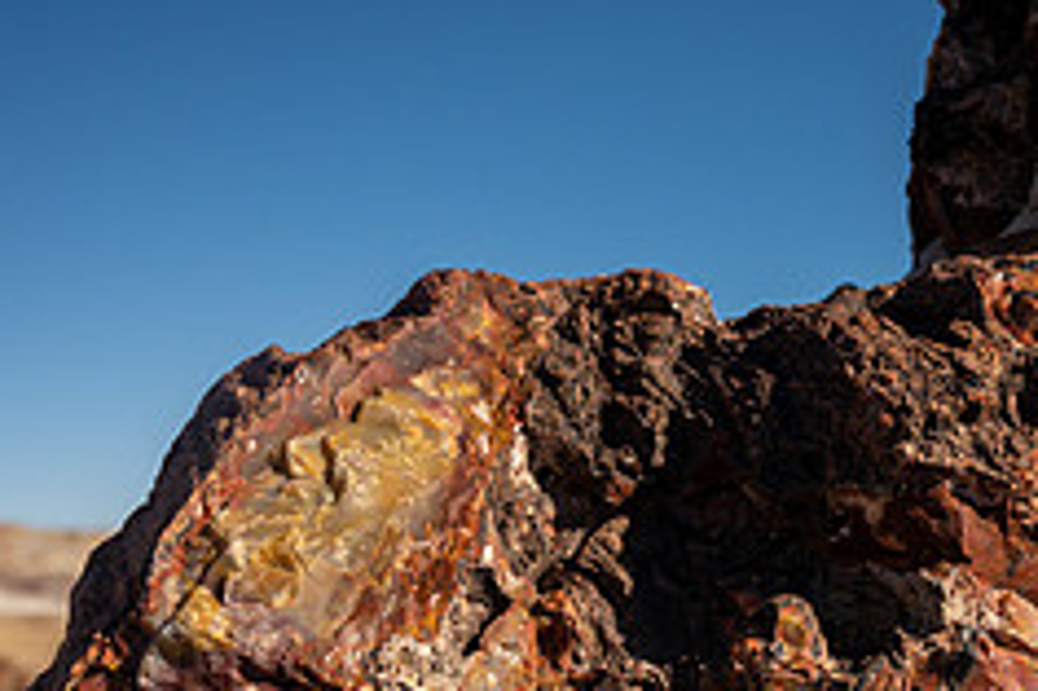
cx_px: 1007
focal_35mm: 70
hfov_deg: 27.4
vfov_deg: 19.2
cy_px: 555
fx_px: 2017
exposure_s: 1/5000
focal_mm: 28.5
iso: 200
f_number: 4
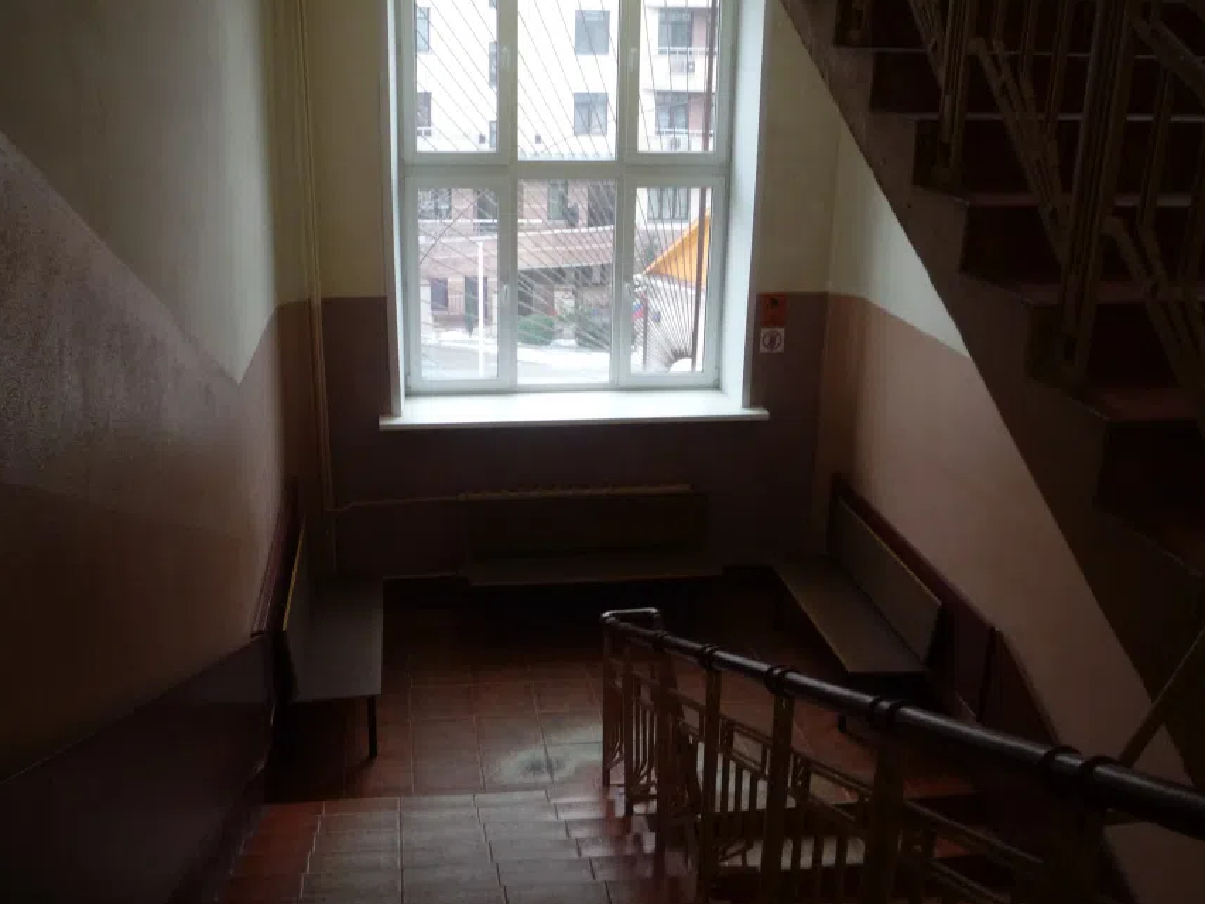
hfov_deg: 51.3
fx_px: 1253
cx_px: 575
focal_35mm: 36
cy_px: 484
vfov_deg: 39.6
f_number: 3.3
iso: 160
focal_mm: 5.2
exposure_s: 1/30
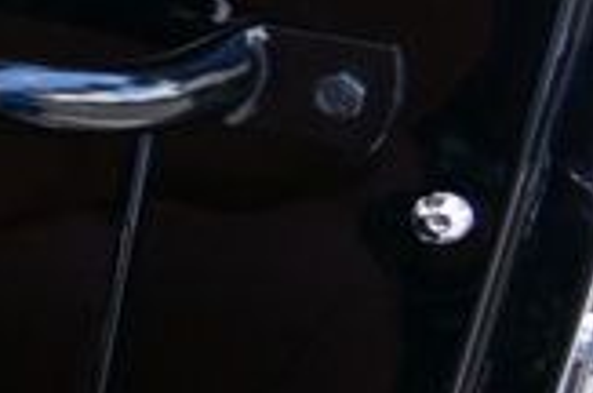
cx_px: -1233
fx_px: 2482
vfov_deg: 9.0
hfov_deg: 9.9
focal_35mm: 151
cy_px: 244
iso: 100
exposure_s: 1/80
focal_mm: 16
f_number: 4.5
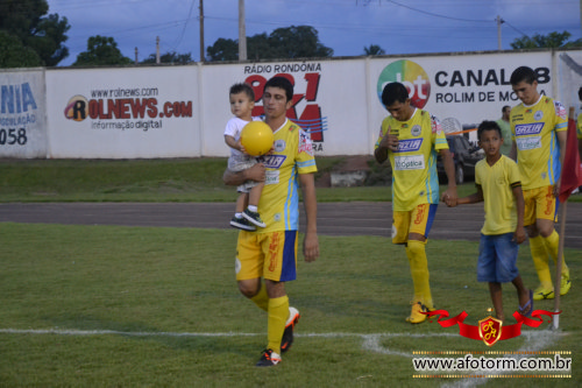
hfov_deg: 20.6
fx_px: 1600
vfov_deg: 13.8
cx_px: 291
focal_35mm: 99
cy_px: 194
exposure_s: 1/100
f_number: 5.3
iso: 3200
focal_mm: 66
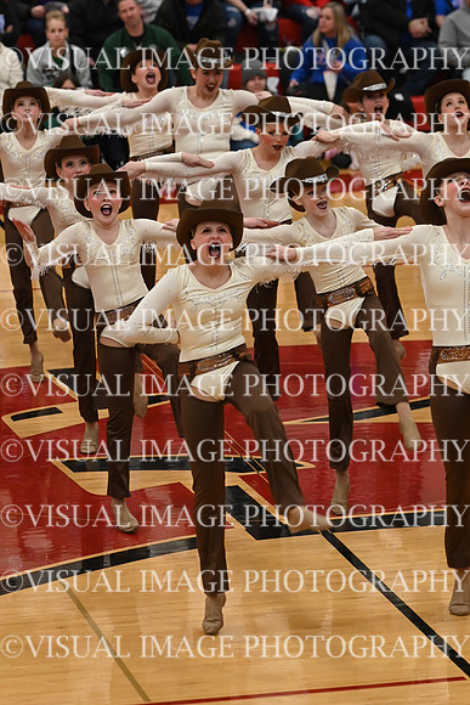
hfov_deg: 7.5
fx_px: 3581
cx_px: 235
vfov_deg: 11.2
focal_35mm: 183
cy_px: 352
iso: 3200
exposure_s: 1/400
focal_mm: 122
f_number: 4
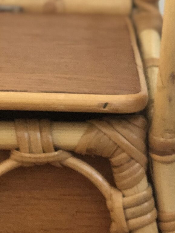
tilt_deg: -25.9
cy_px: 200
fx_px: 1160
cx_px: 58
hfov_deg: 8.6
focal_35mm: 172
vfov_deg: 11.4
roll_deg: -0.7
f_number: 2.4
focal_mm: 6
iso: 200
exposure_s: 1/8
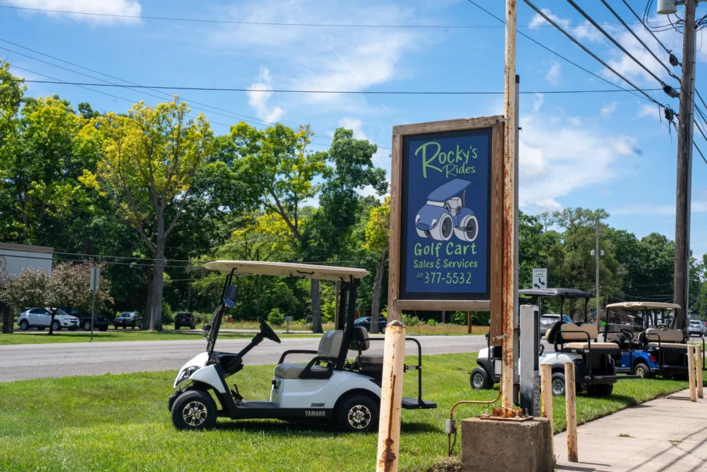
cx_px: 354
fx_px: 956
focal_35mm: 49
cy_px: 236
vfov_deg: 27.7
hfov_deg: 40.6
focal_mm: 48.7
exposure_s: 1/125
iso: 100
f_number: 9
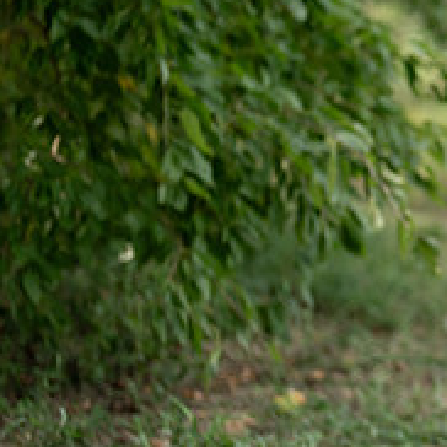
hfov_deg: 9.4
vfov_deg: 9.7
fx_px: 2630
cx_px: 672
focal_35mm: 180
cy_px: 219
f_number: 1.2
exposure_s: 1/2500
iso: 100
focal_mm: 50
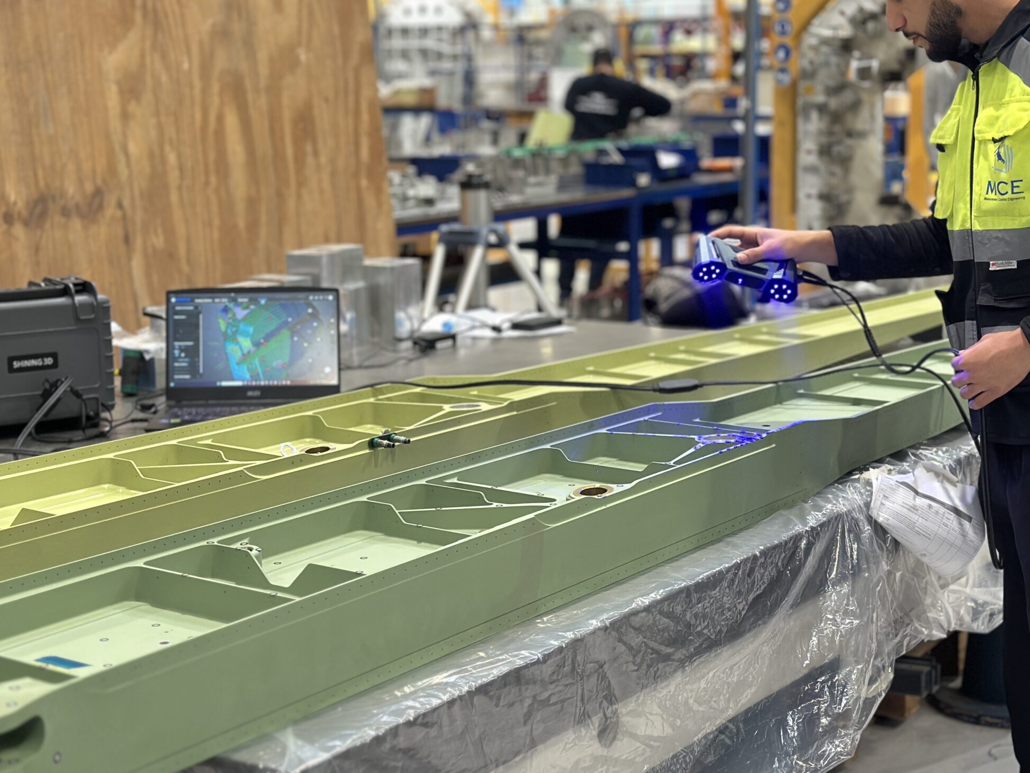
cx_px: 554
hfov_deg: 30.7
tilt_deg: -10.4
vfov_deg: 23.3
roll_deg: +0.6
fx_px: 1875
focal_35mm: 63
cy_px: 396
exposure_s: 1/143
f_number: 1.78
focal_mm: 6.86
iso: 125
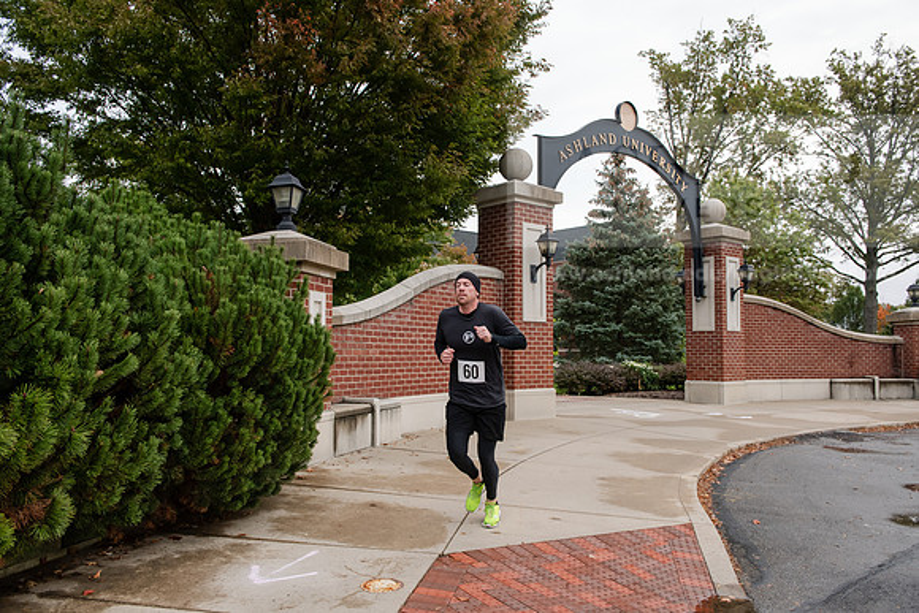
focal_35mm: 29
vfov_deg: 45.0
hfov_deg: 63.6
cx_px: 460
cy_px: 306
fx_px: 740
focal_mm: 29
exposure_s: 1/400
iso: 640
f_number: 6.3
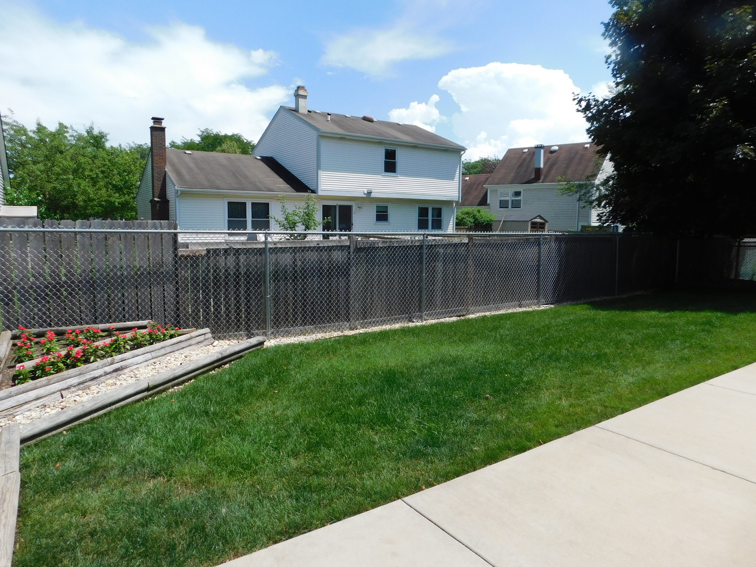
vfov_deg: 58.9
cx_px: 378
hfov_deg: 73.9
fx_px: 502
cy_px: 284
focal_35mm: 23
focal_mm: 4
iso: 125
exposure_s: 1/1250
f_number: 3
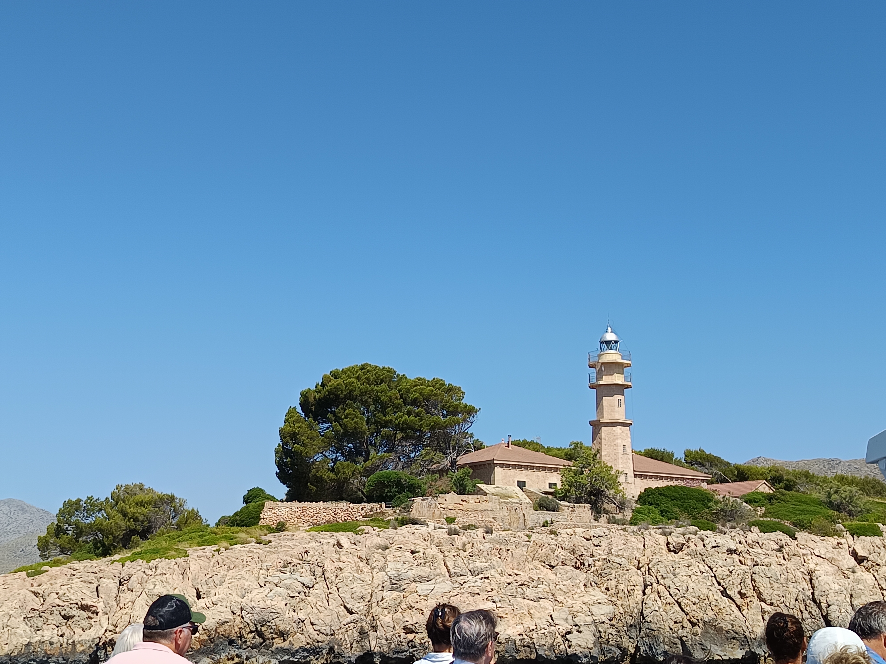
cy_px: 332
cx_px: 443
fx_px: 614
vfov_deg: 56.8
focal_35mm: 24
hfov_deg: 71.6
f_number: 1.7
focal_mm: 5.31
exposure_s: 1/639
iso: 52
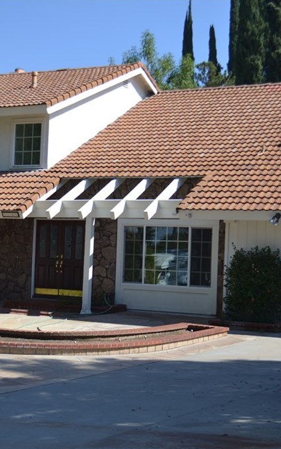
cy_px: 226
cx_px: 100
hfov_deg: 20.0
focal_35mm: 65
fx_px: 795
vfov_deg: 31.5
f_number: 4.5
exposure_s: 1/500
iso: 100
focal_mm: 28
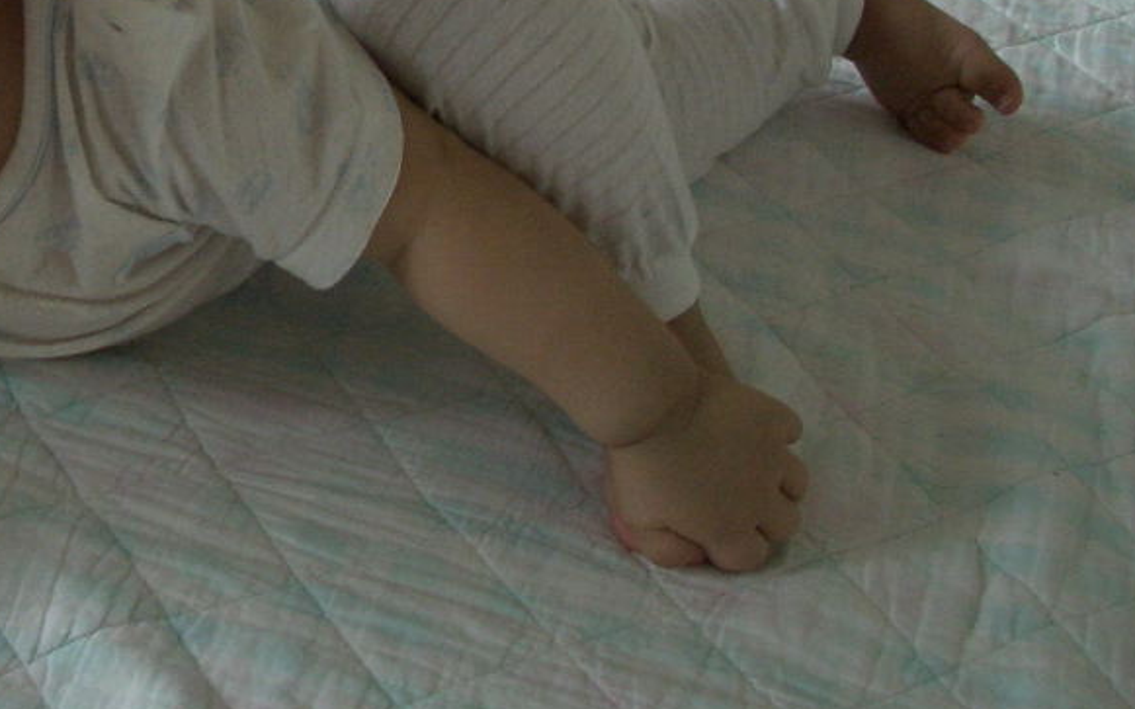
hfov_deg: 25.6
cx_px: 37
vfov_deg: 16.3
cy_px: -107
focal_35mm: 77
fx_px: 2382
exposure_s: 1/100
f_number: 2.8
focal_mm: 7.1
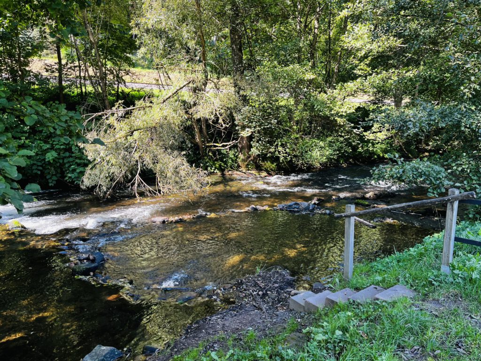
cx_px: 240
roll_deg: +0.6
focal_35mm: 26
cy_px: 180
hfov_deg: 67.3
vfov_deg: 53.1
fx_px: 361
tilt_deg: -10.1
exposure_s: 1/122
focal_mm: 5.1
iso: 50
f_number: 1.6
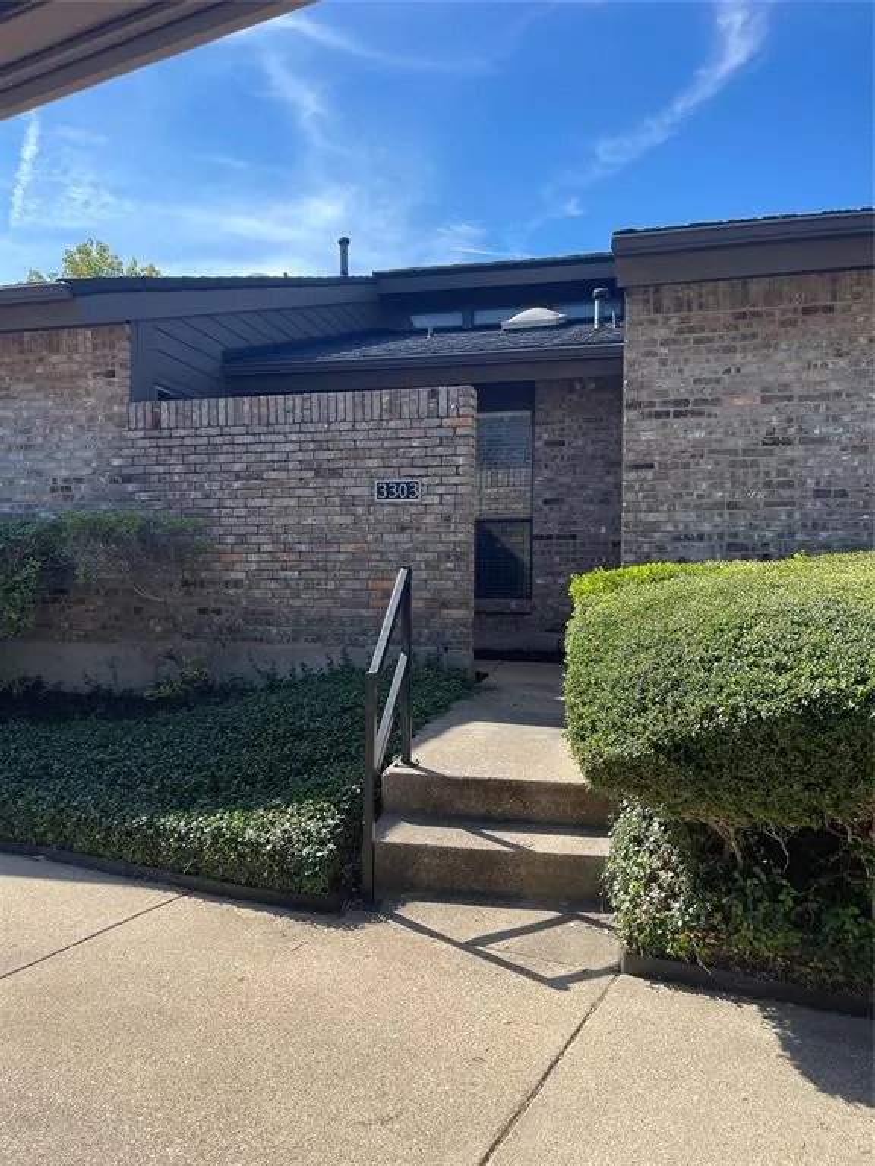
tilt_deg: -0.4
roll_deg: -0.2
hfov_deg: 54.9
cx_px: 438
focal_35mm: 25
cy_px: 583
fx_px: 843
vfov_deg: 69.4
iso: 32
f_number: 1.6
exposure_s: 1/2336
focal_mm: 5.1
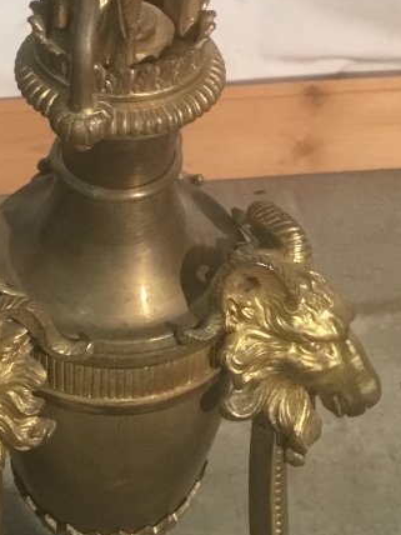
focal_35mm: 87
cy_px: -66
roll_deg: -2.4
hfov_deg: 16.9
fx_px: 1344
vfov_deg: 21.3
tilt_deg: -27.6
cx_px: 116
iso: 160
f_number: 2.4
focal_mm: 3.3
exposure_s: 1/33
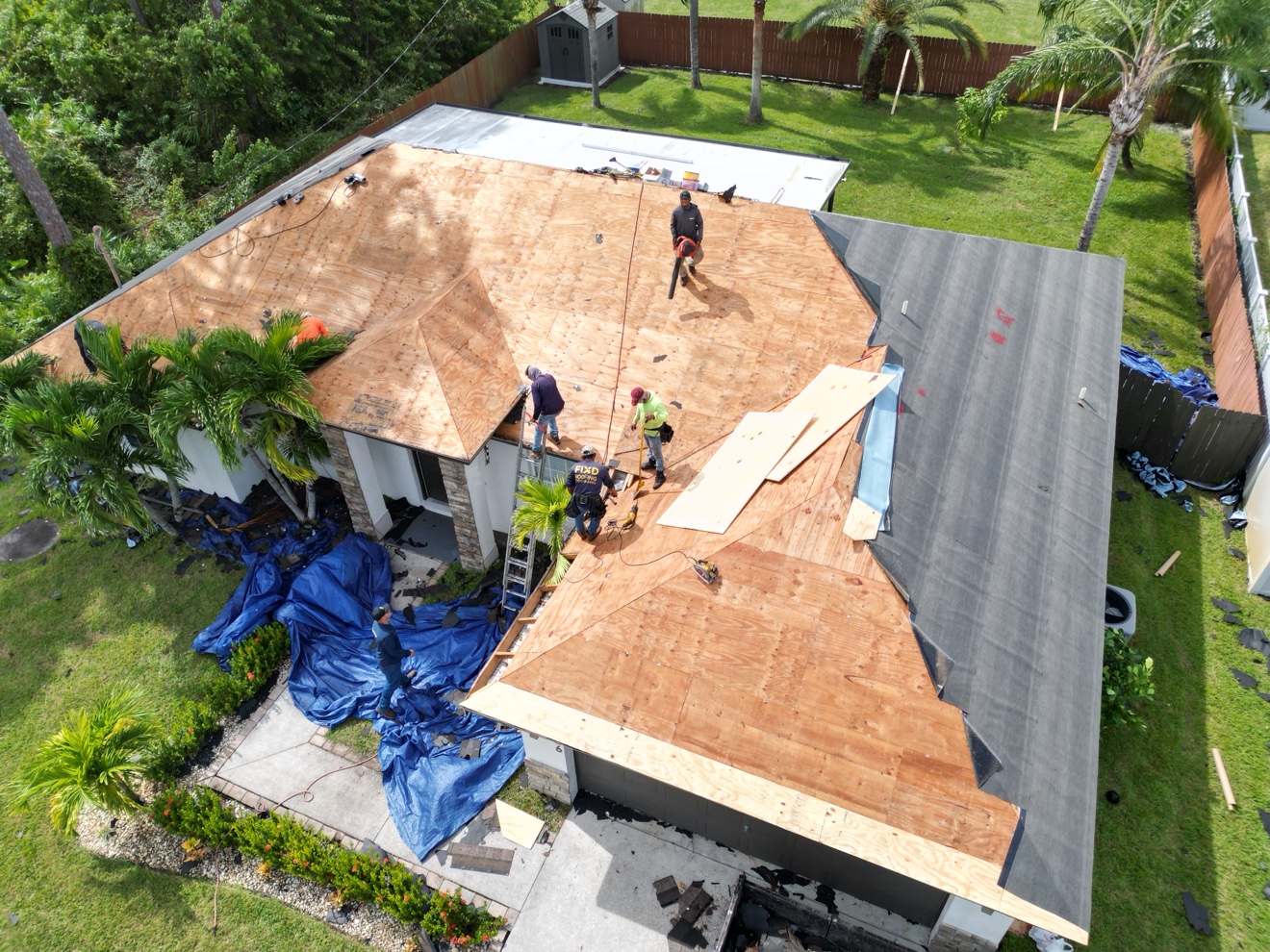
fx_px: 881
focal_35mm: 24
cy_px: 476
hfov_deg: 71.6
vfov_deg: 56.8
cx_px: 635
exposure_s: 1/2500
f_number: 1.7
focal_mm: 6.72
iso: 110
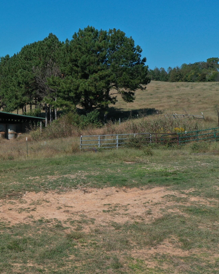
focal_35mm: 50
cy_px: 127
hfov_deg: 27.0
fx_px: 405
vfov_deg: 37.3
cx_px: -39
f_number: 6.3
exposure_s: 1/640
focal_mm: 10.26
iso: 100
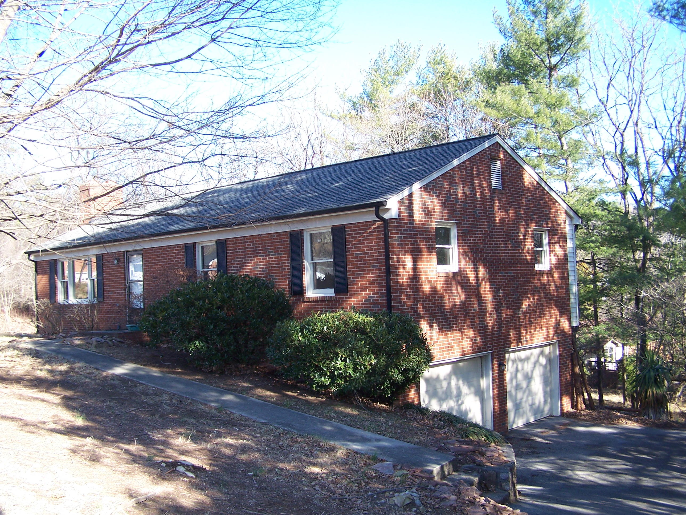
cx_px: 343
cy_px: 258
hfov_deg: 49.0
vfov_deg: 37.7
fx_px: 753
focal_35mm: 38
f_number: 2.8
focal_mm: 6.3
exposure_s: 1/200
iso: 80
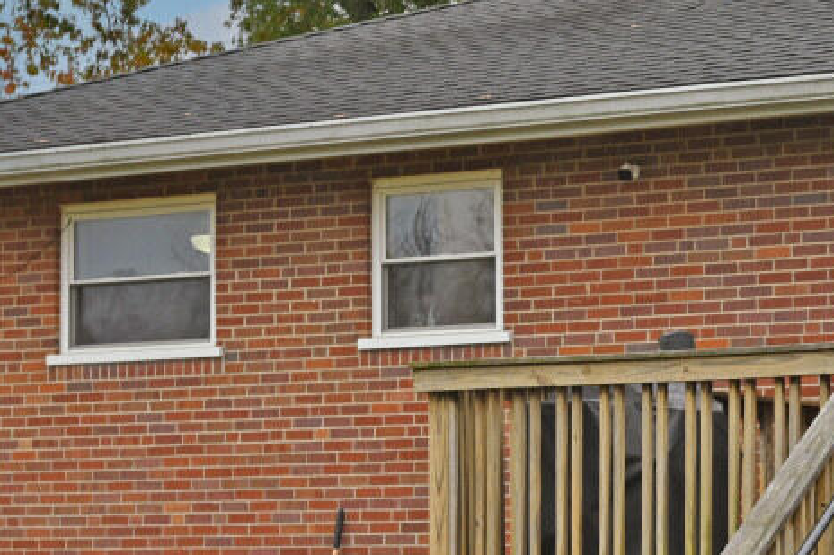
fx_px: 2246
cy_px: 436
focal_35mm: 97
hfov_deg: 20.1
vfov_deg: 14.0
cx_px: 901
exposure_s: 1/250
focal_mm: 30
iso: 200
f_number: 5.6
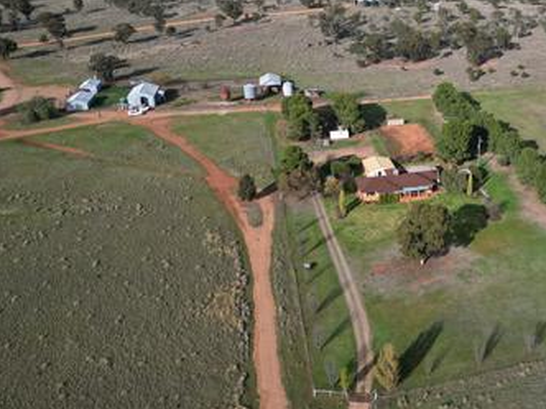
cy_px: 151
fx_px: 584
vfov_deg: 38.4
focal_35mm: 37
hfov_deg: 48.0
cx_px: 418
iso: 110
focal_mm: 6.72
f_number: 1.7
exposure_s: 1/2500
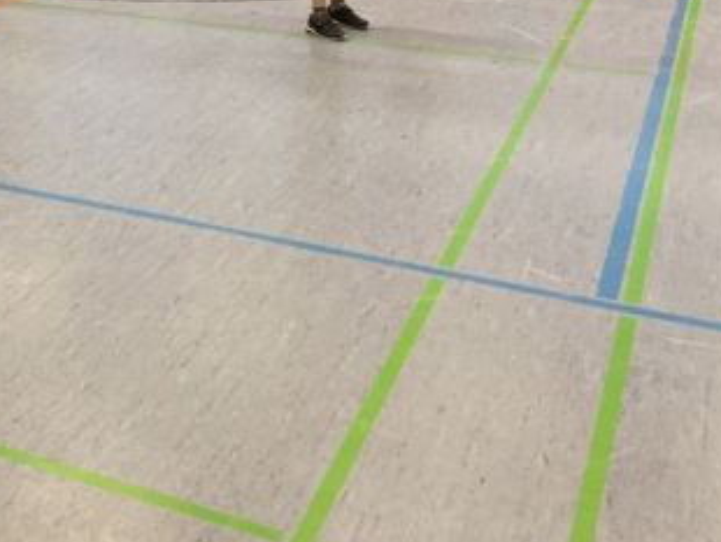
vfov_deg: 21.2
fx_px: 1397
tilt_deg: -12.8
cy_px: -7
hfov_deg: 26.3
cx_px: -102
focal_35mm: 67
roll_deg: +1.5
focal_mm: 4.25
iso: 125
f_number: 1.8
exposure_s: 1/100
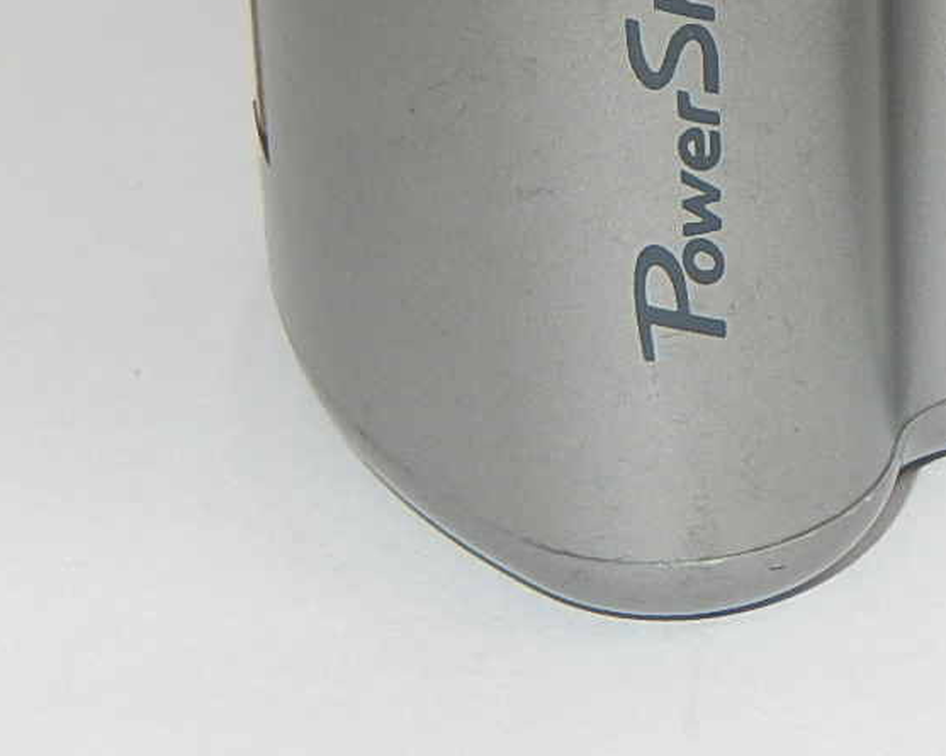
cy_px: -258
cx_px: 1352
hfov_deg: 10.0
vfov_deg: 8.1
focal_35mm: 188
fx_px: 5261
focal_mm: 12
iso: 160
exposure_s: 1/30
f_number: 9.6
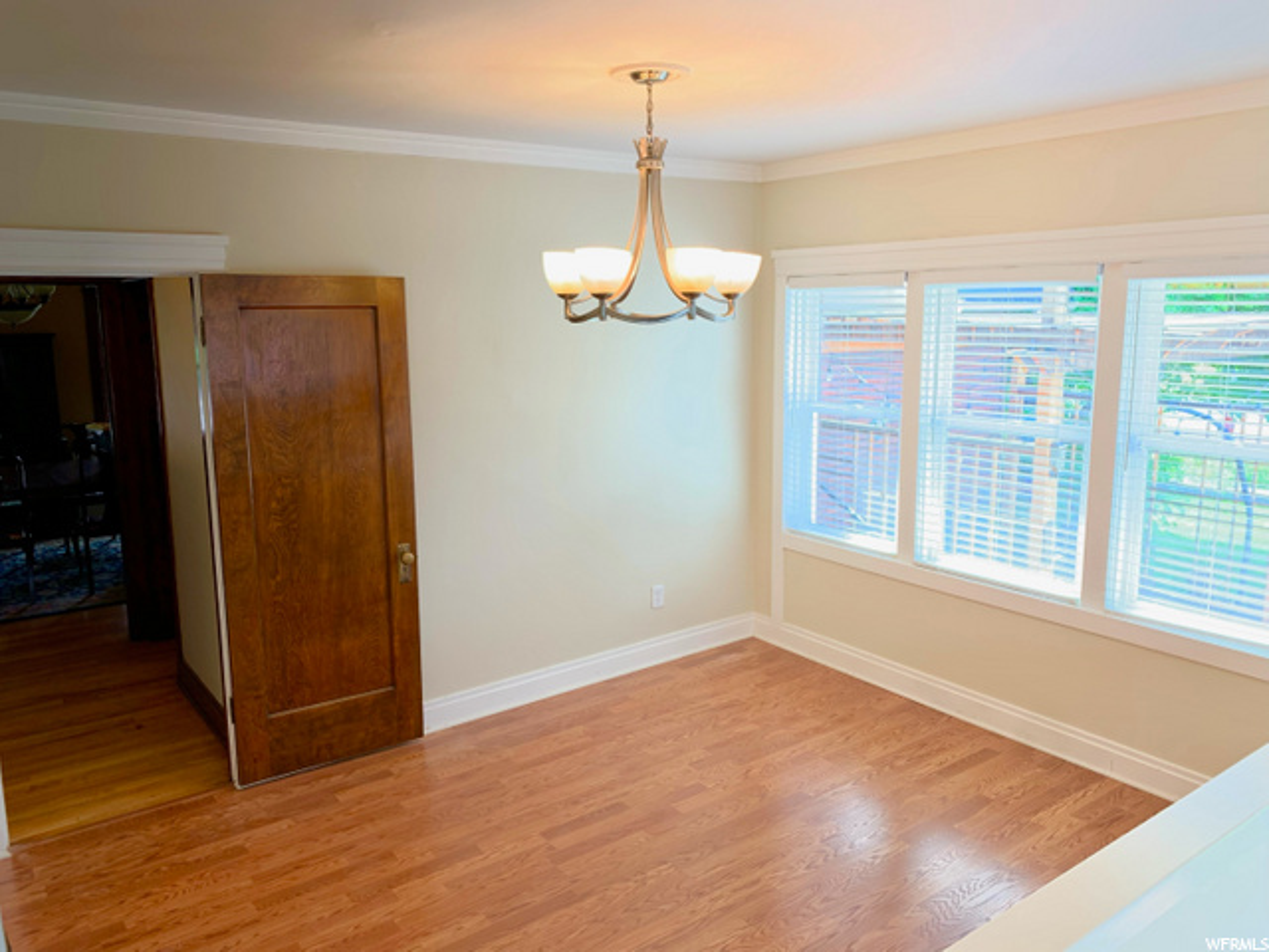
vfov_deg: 53.1
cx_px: 634
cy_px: 476
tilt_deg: -9.3
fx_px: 953
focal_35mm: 26
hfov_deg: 67.3
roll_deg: +0.1
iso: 64
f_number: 1.8
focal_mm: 4.25
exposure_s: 1/60
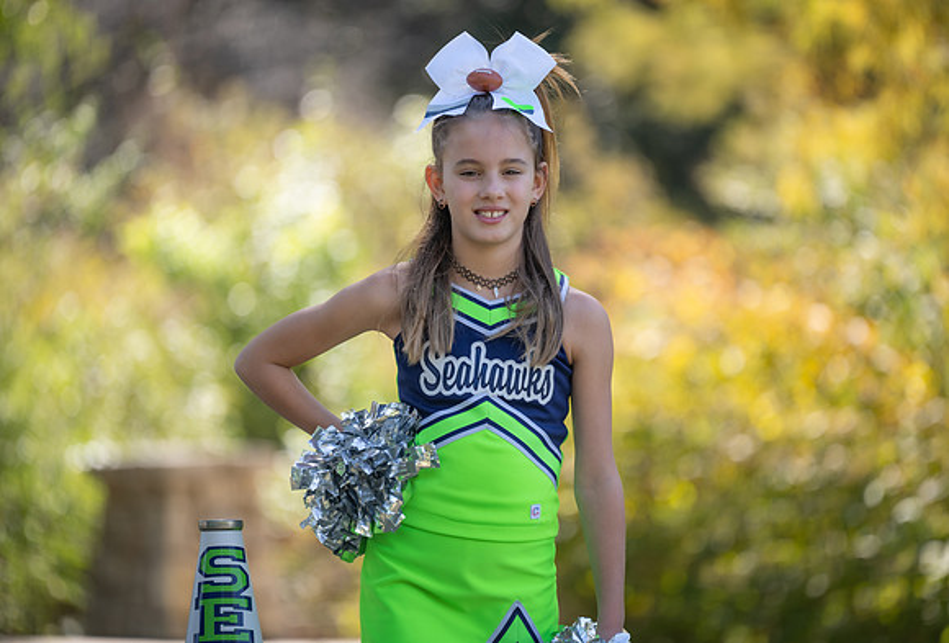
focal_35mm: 198
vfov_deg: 7.0
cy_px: 314
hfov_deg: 10.3
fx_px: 5257
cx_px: 494
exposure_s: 1/400
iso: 100
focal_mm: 191
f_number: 2.8
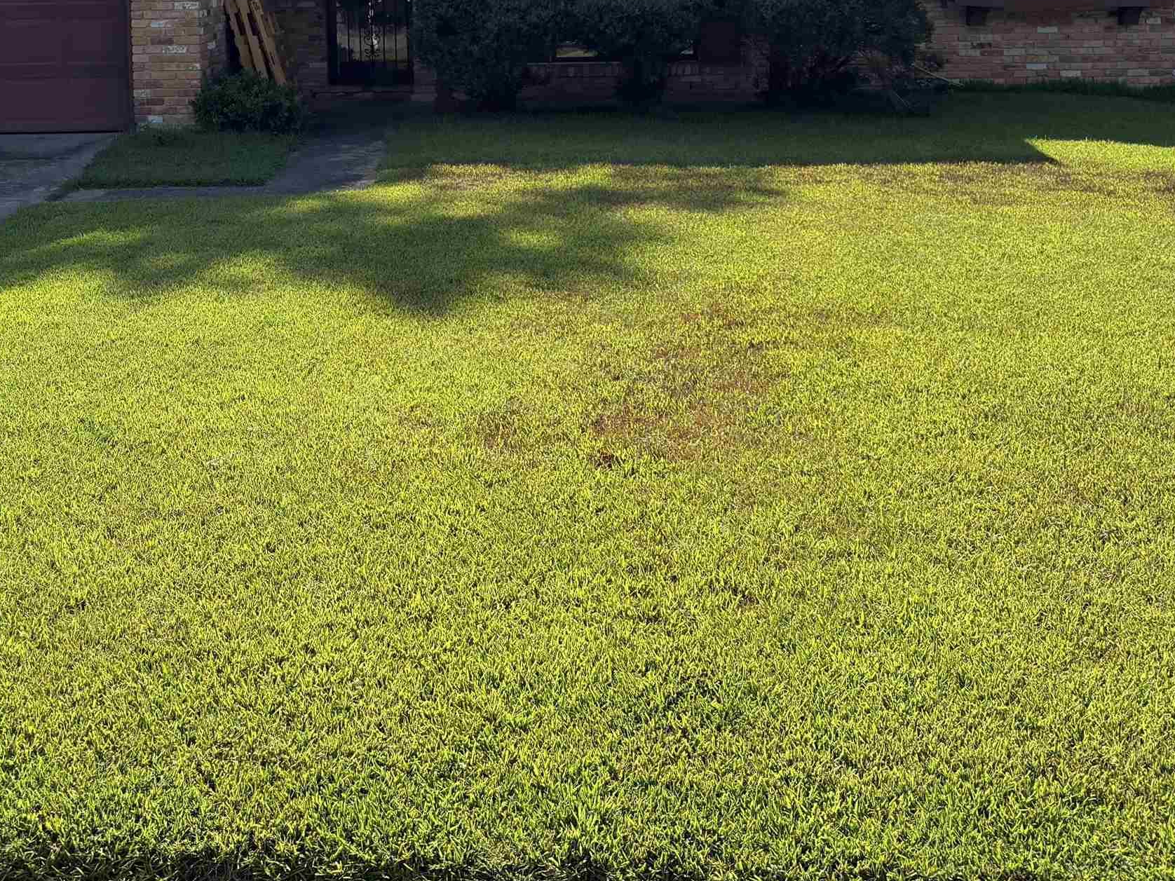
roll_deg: +1.0
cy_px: 112
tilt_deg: -5.4
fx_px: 1494
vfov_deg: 31.5
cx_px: 365
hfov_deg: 42.2
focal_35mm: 44
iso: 125
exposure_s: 1/3759
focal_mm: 6.76
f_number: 1.78
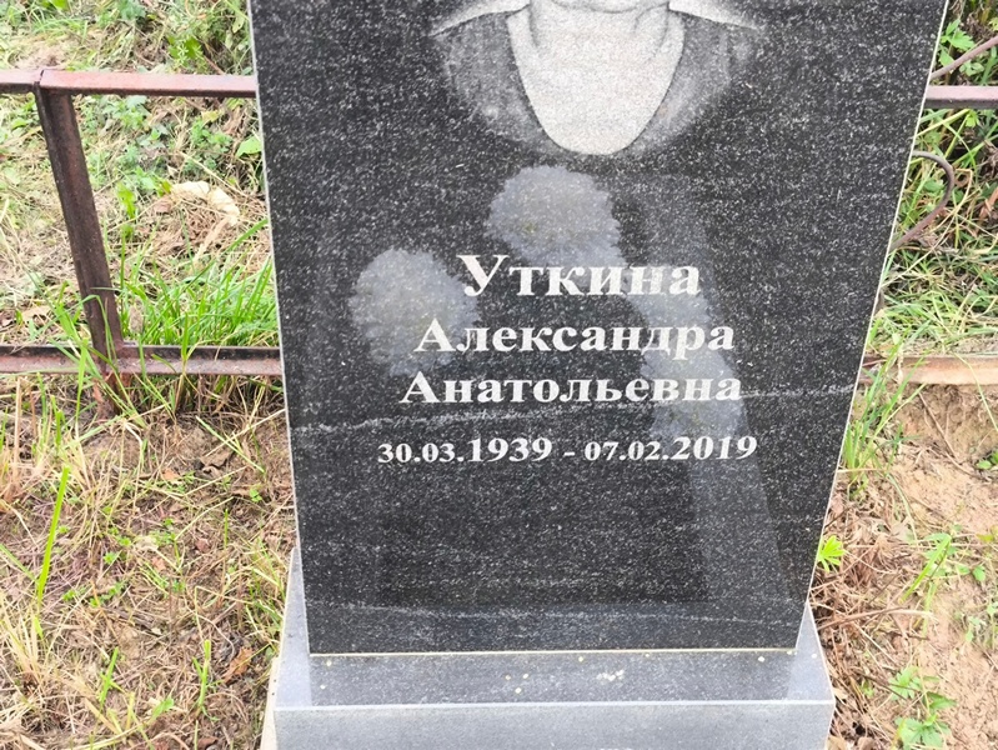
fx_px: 1442
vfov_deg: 29.1
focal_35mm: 50
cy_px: 375
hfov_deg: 38.2
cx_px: 499
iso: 100
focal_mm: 4.71
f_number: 1.7
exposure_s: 1/60
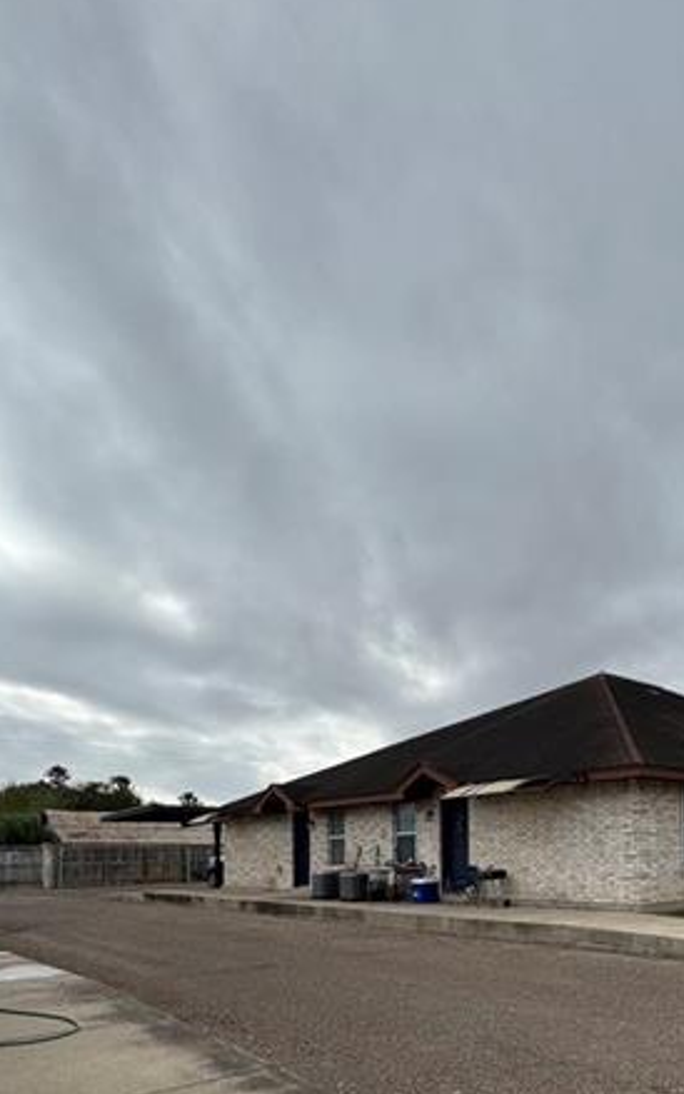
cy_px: 822
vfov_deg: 66.0
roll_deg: +1.6
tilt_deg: +2.8
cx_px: 617
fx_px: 775
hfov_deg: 43.5
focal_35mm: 26
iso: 50
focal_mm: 2.22
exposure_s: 1/1927
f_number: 2.2
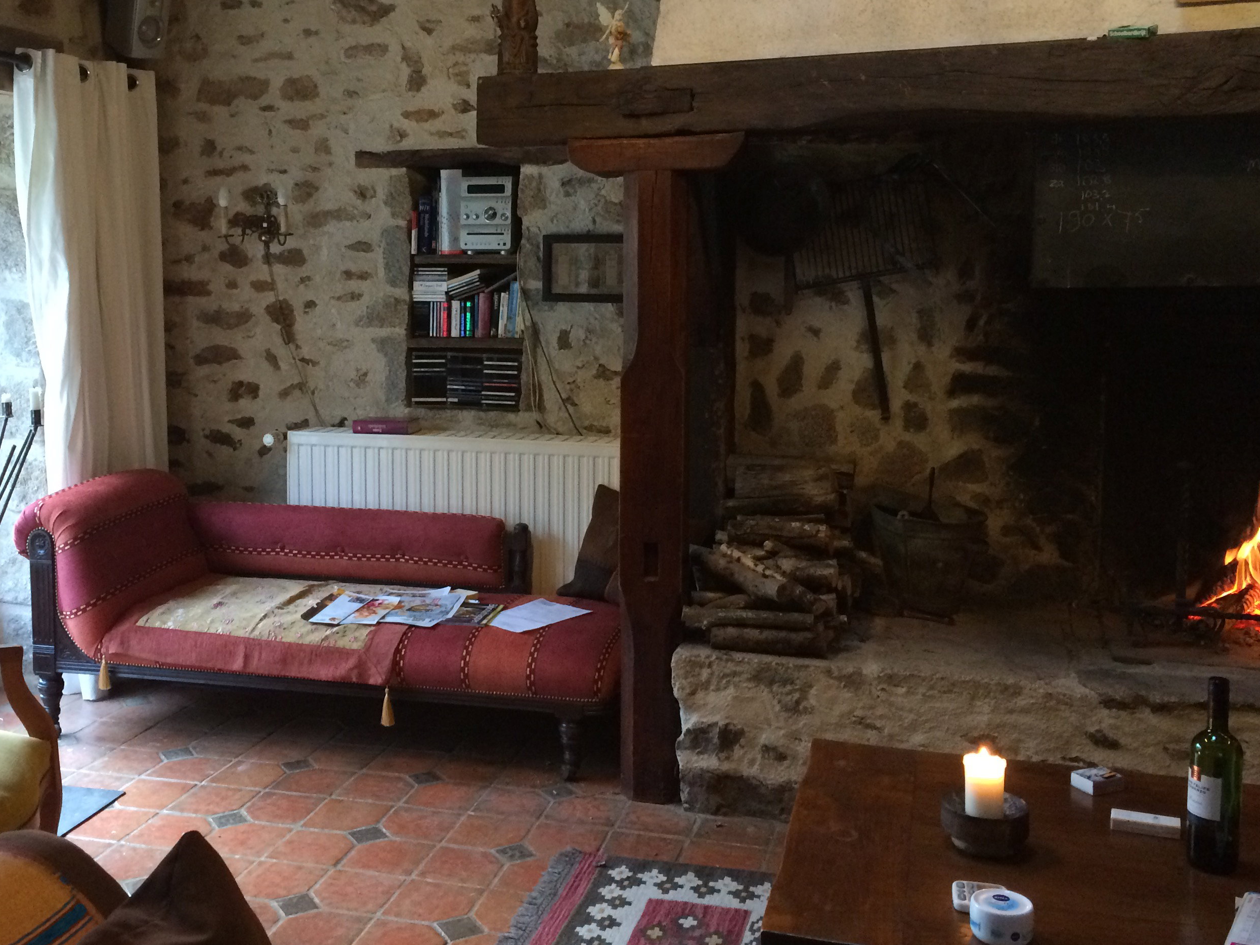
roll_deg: +0.8
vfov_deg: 37.6
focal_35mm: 38
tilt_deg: -5.9
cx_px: 528
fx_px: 1383
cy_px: 397
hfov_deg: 48.8
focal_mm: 4.15
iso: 320
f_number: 2.2
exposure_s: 1/33
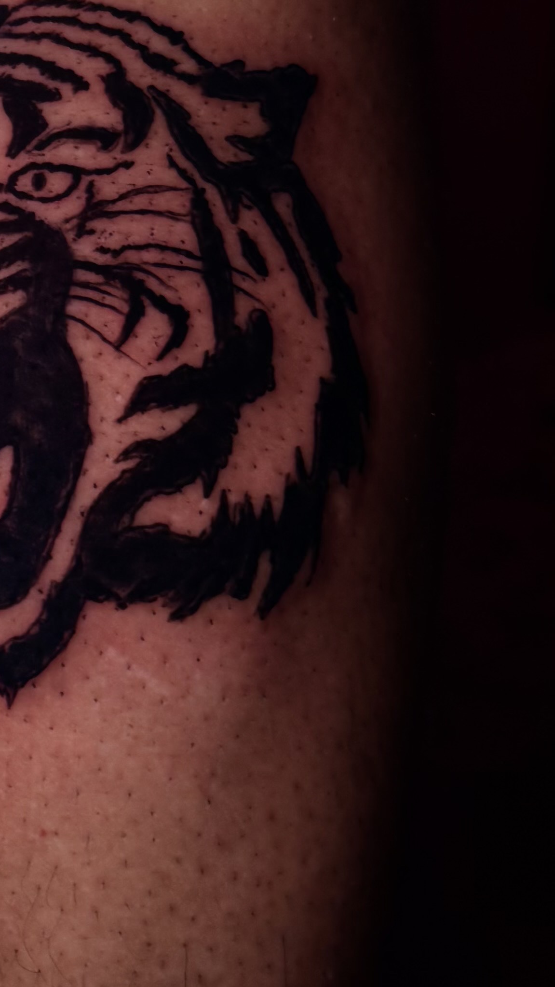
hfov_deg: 15.8
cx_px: -128
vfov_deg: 28.6
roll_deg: +1.5
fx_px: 1910
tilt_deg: -13.8
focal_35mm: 73
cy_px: 266
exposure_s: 1/51
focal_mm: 6.76
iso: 200
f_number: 1.78
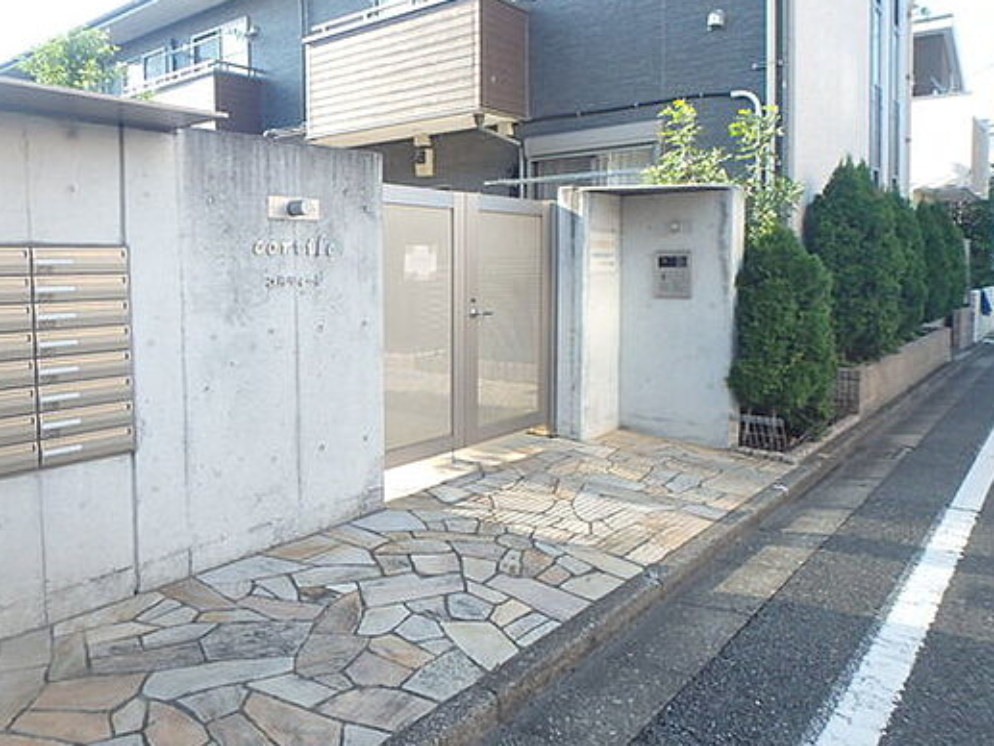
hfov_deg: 67.2
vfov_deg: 52.9
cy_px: 315
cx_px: 452
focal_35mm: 26
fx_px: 747
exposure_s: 1/400
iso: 400
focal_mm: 3.7
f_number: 3.5
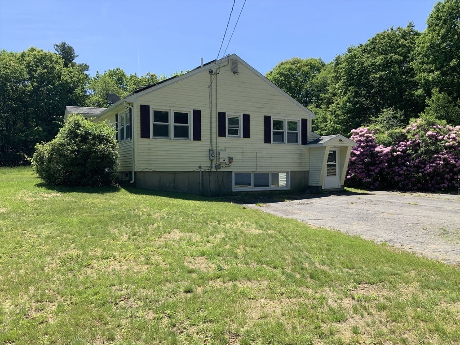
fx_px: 385
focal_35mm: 29
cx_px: 230
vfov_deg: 48.2
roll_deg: +0.5
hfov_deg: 61.7
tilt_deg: -1.6
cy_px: 172
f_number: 1.8
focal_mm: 3
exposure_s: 1/1195
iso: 16
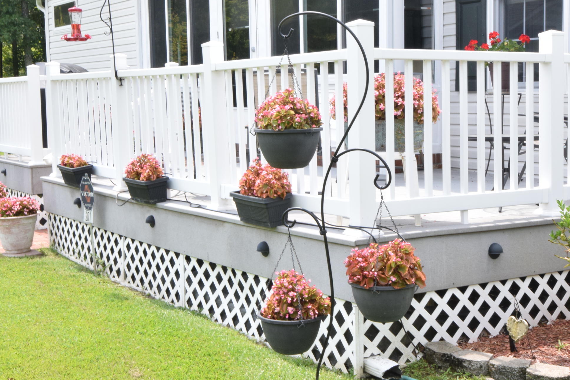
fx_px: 887
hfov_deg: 35.6
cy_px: 162
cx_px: 306
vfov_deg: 24.2
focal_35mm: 56
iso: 560
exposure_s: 1/50
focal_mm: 24
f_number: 22
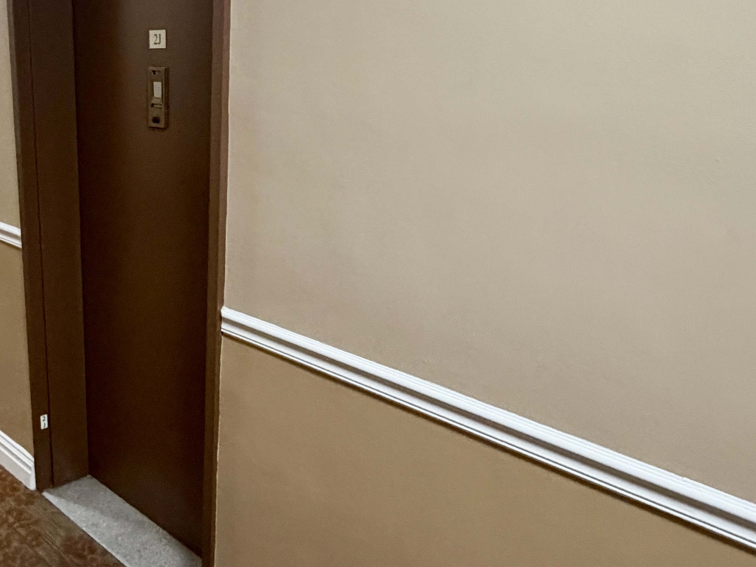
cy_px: 294
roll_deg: +0.3
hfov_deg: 49.3
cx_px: 188
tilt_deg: -15.9
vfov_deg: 39.7
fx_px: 786
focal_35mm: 36
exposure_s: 1/60
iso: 640
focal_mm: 2.22
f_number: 2.2
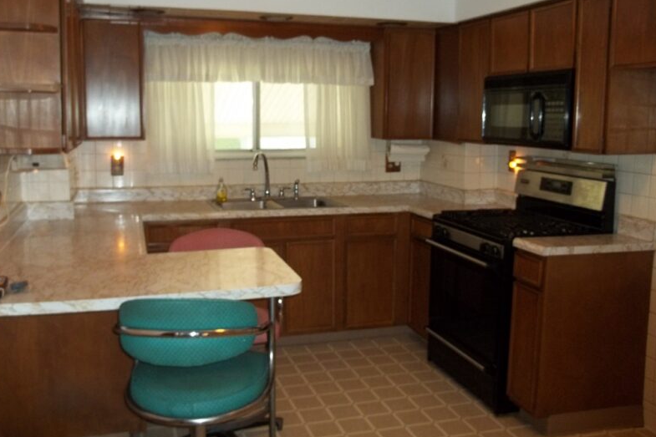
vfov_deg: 37.8
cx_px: 324
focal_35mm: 35
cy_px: 192
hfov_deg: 54.4
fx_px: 638
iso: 160
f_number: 3.3
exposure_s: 1/30
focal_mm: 5.9
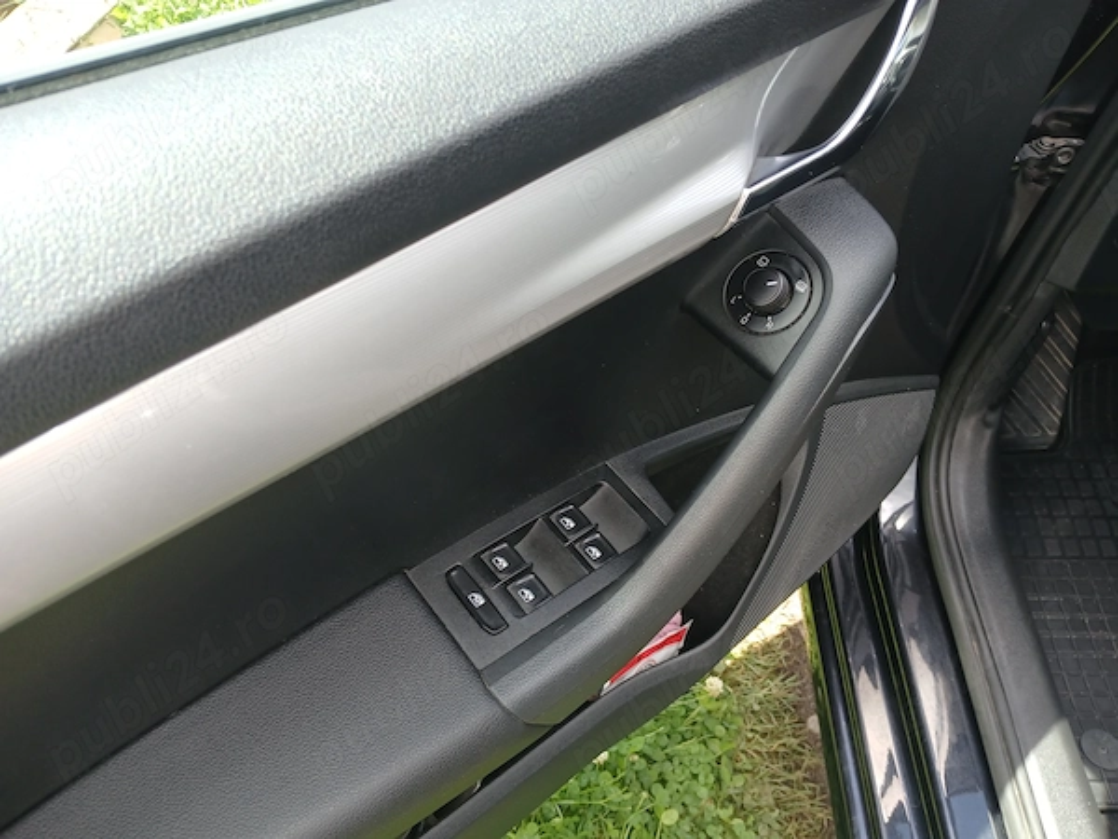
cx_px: 559
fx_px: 840
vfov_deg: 53.1
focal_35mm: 26
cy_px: 420
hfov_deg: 67.3
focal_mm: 3.98
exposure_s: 1/50
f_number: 1.8
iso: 20
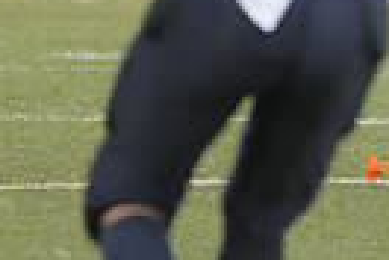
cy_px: -185
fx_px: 17050
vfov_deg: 0.9
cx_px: 548
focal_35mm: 1578
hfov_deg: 1.3
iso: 1600
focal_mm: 240
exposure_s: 1/3200
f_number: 4
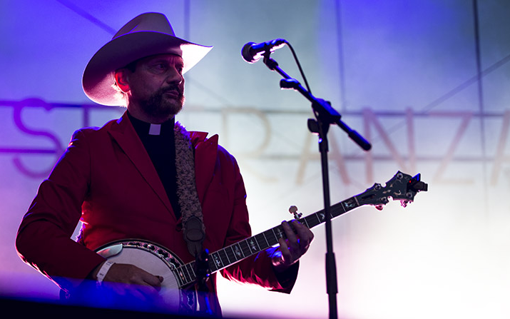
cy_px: 166
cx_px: 255
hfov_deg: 26.8
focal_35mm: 77
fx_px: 1070
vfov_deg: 16.9
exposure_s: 1/100
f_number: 2.8
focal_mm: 75
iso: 250
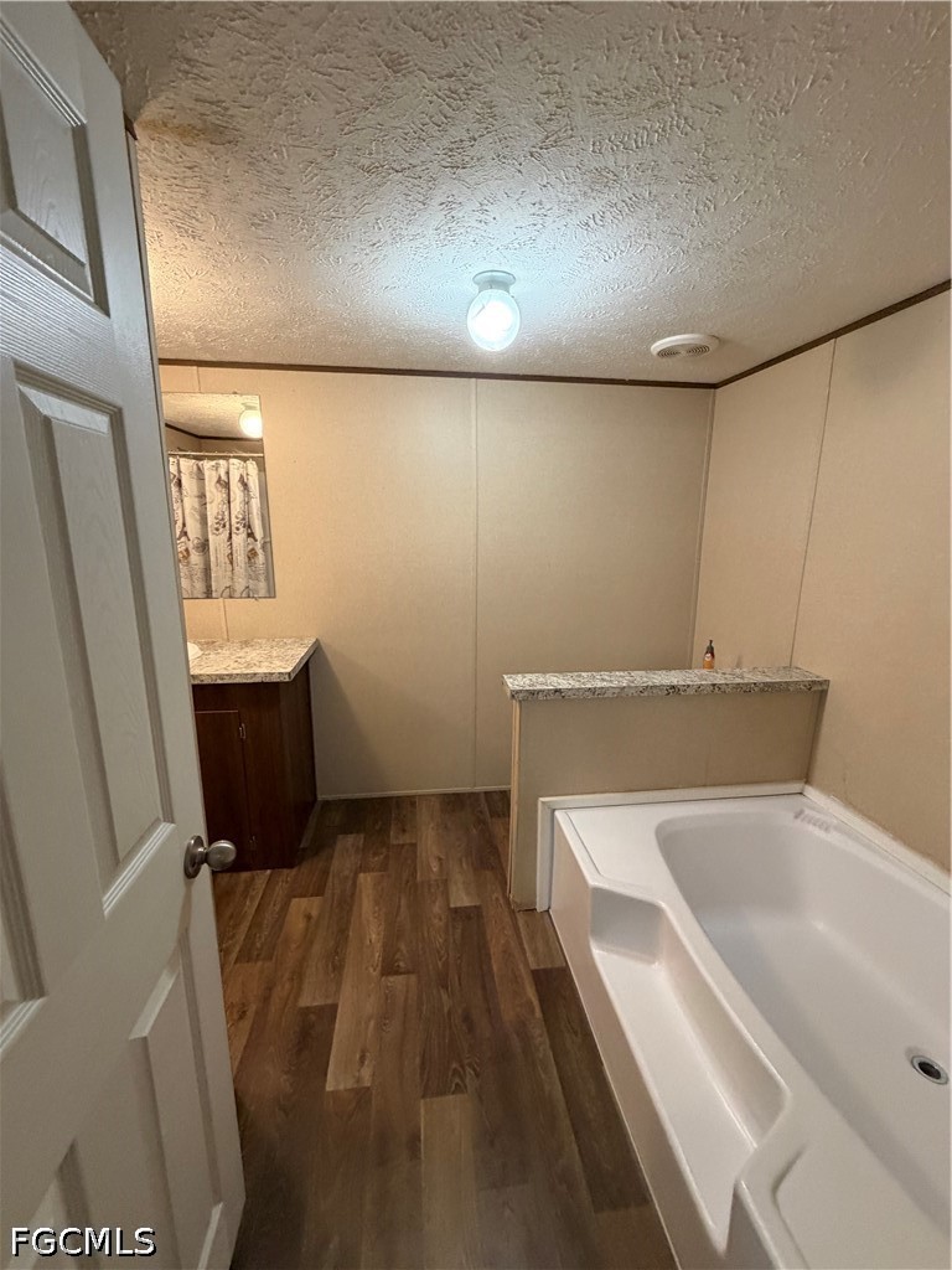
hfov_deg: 85.7
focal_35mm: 14
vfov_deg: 102.1
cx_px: 476
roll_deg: +1.3
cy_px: 635
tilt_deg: -10.4
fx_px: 513
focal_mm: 2.22
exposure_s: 1/60
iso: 400
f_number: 2.2
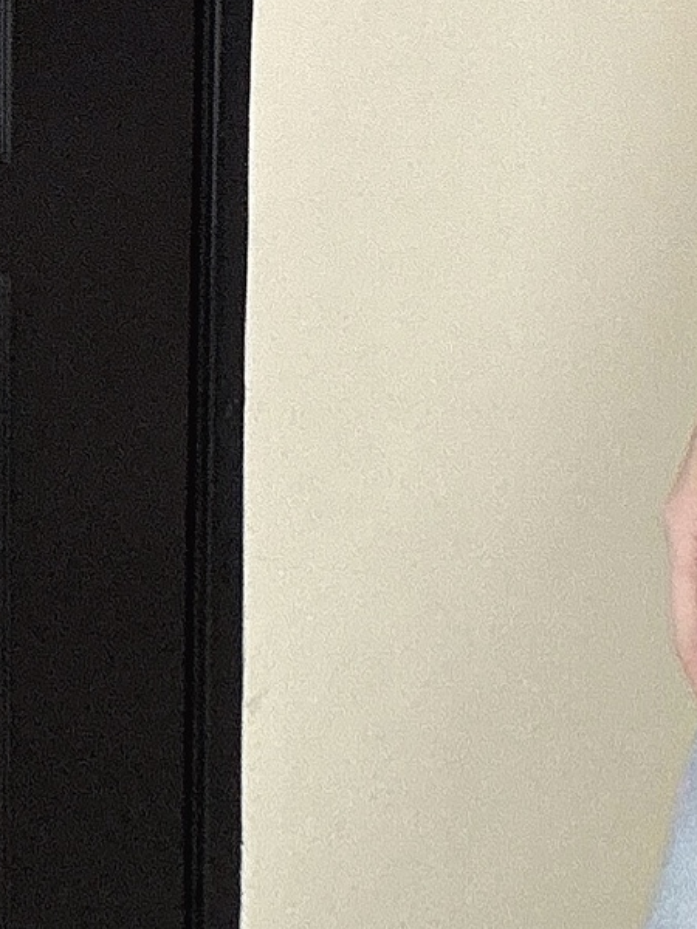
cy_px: -355
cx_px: 1228
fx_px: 2470
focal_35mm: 92
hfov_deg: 14.3
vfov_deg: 19.3
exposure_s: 1/50
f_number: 1.9
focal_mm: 2.69
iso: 125
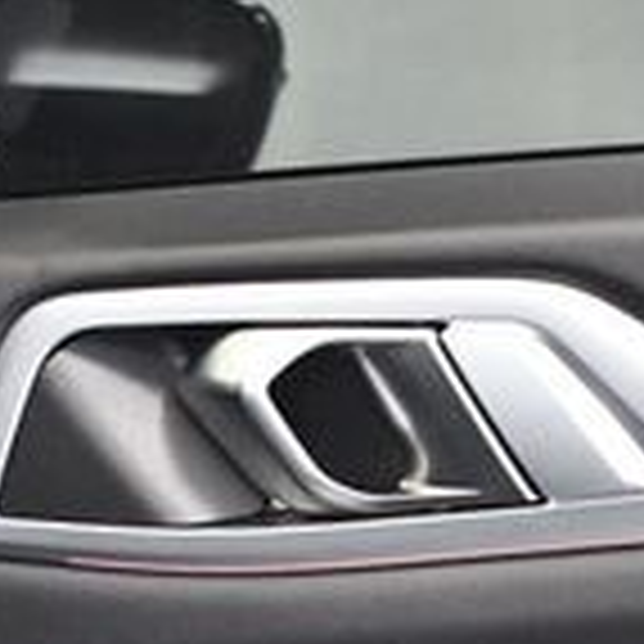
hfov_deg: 9.5
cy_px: 955
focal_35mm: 183
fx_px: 3852
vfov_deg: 9.3
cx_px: 694
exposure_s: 1/60
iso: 4500
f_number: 3.8
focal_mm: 24
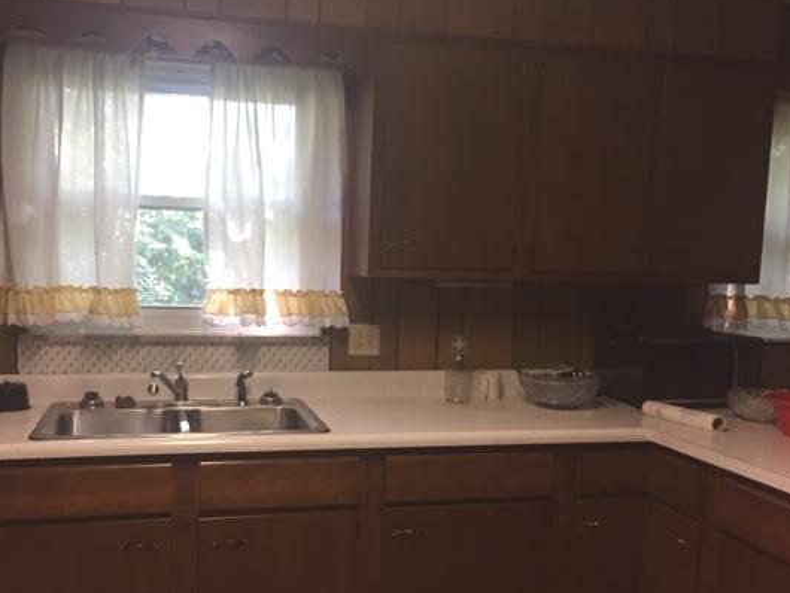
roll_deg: -1.6
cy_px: 349
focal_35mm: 35
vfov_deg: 40.6
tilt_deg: -8.0
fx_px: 799
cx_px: 332
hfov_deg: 52.4
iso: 125
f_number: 2.2
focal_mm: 4.15
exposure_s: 1/30
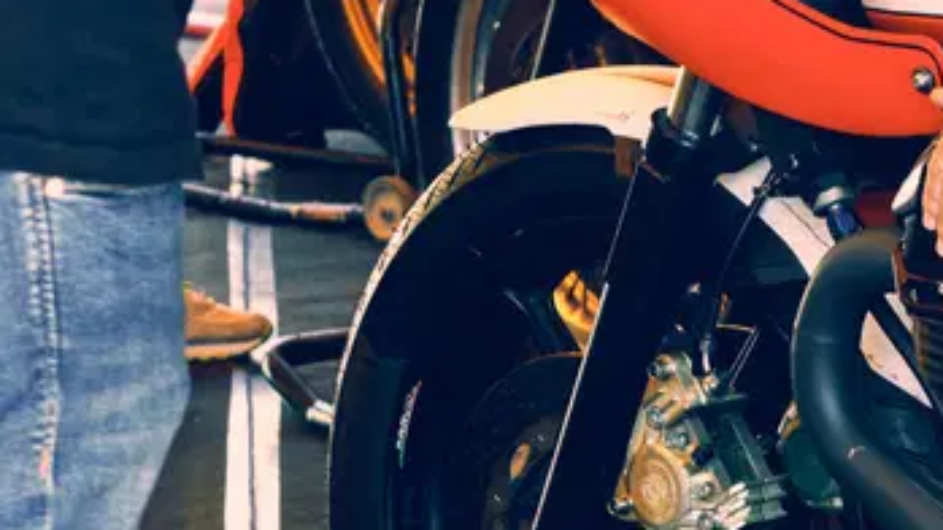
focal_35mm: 299
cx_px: 1600
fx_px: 7474
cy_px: 422
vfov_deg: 4.1
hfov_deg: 7.1
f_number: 5.6
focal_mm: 55
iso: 200
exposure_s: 1/13
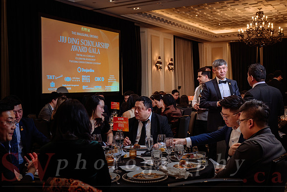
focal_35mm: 44
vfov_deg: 30.4
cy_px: 92
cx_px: 152
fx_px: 352
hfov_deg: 44.3
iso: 1000
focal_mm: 41
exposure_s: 1/100
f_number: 3.5
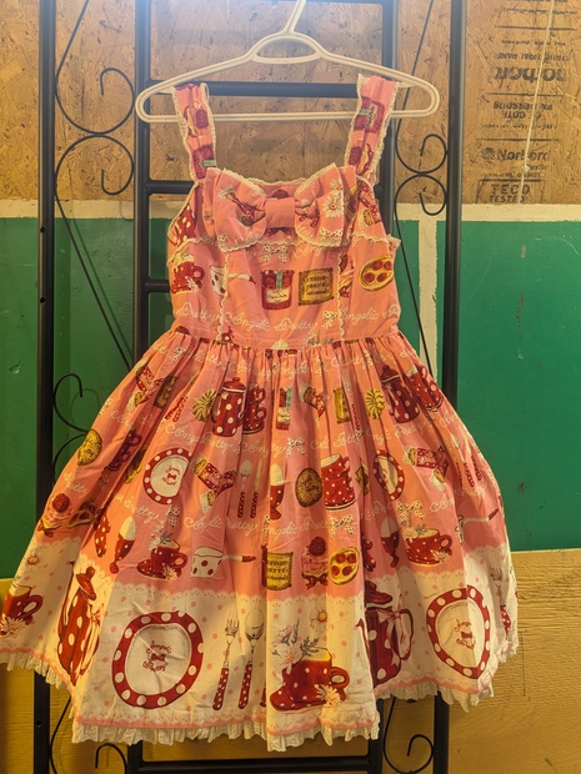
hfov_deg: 54.9
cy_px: 383
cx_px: 282
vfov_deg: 69.4
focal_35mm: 25
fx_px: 559
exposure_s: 1/120
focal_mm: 6.9
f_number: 1.68
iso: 344
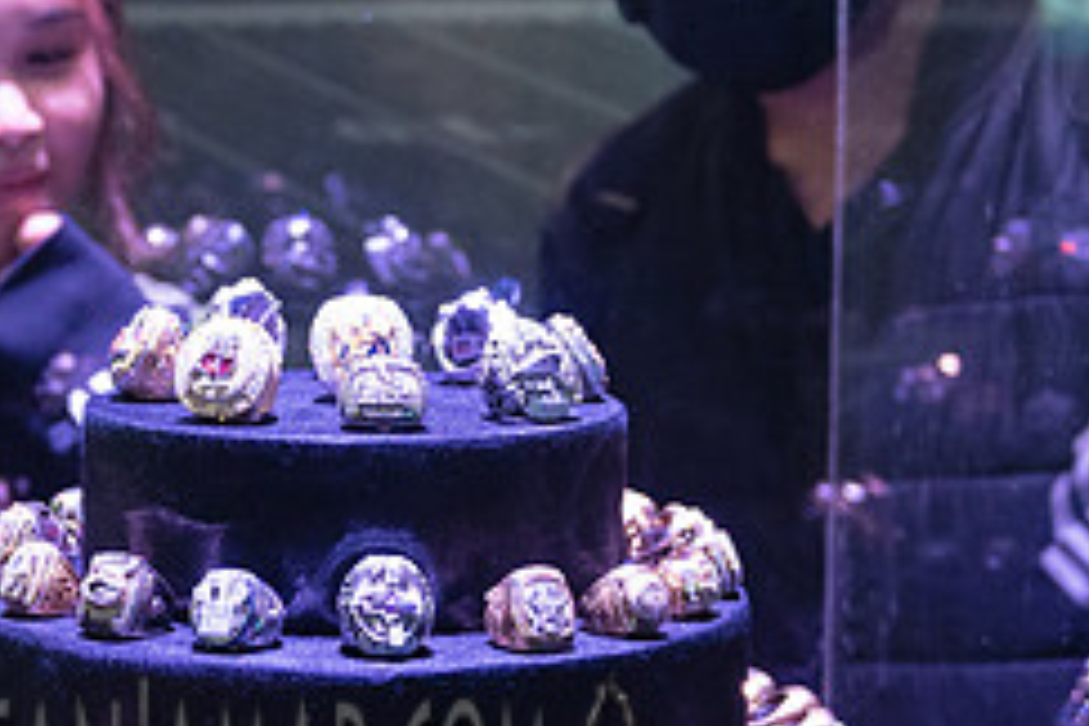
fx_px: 2813
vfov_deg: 14.7
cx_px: 273
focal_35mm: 93
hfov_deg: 21.7
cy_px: 347
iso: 4000
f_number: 2.8
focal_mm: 38
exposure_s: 1/160
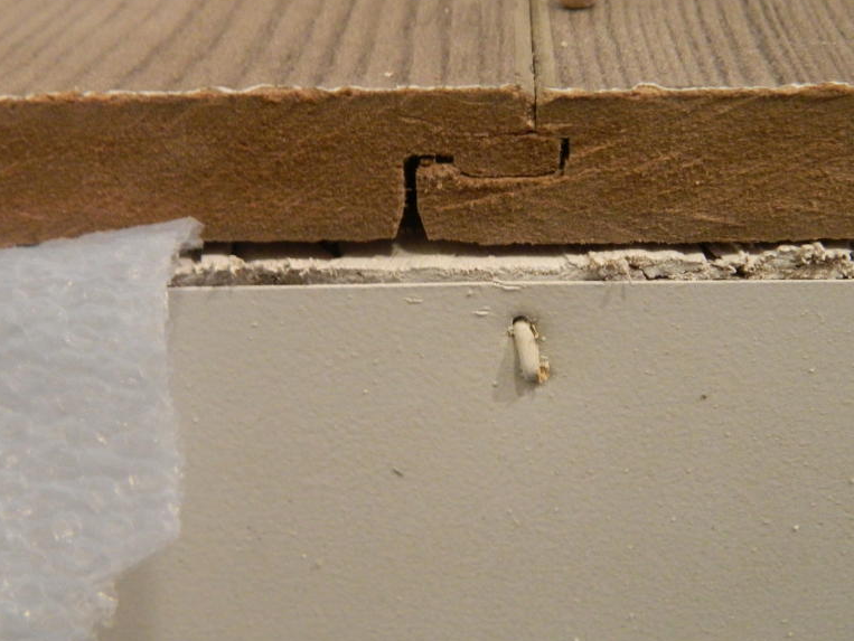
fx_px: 1358
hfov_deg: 34.9
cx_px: 478
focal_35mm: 55
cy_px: 341
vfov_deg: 26.6
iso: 400
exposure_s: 1/5
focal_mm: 7.3
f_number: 3.5
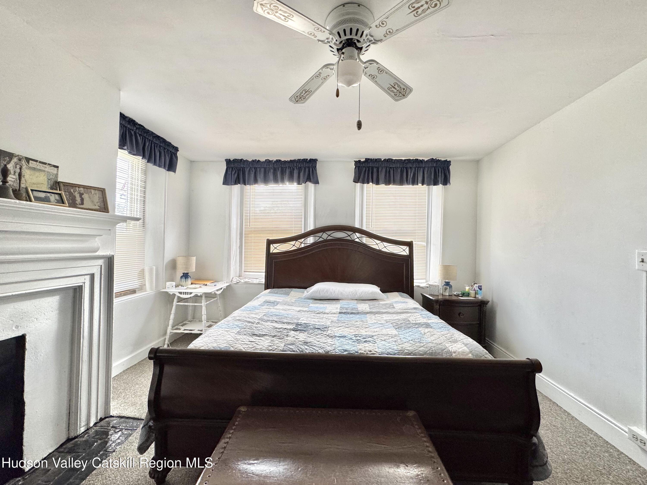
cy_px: 242
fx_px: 262
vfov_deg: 85.7
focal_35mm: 14
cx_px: 324
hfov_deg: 102.1
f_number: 2.2
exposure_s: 1/99
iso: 200
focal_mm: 2.22
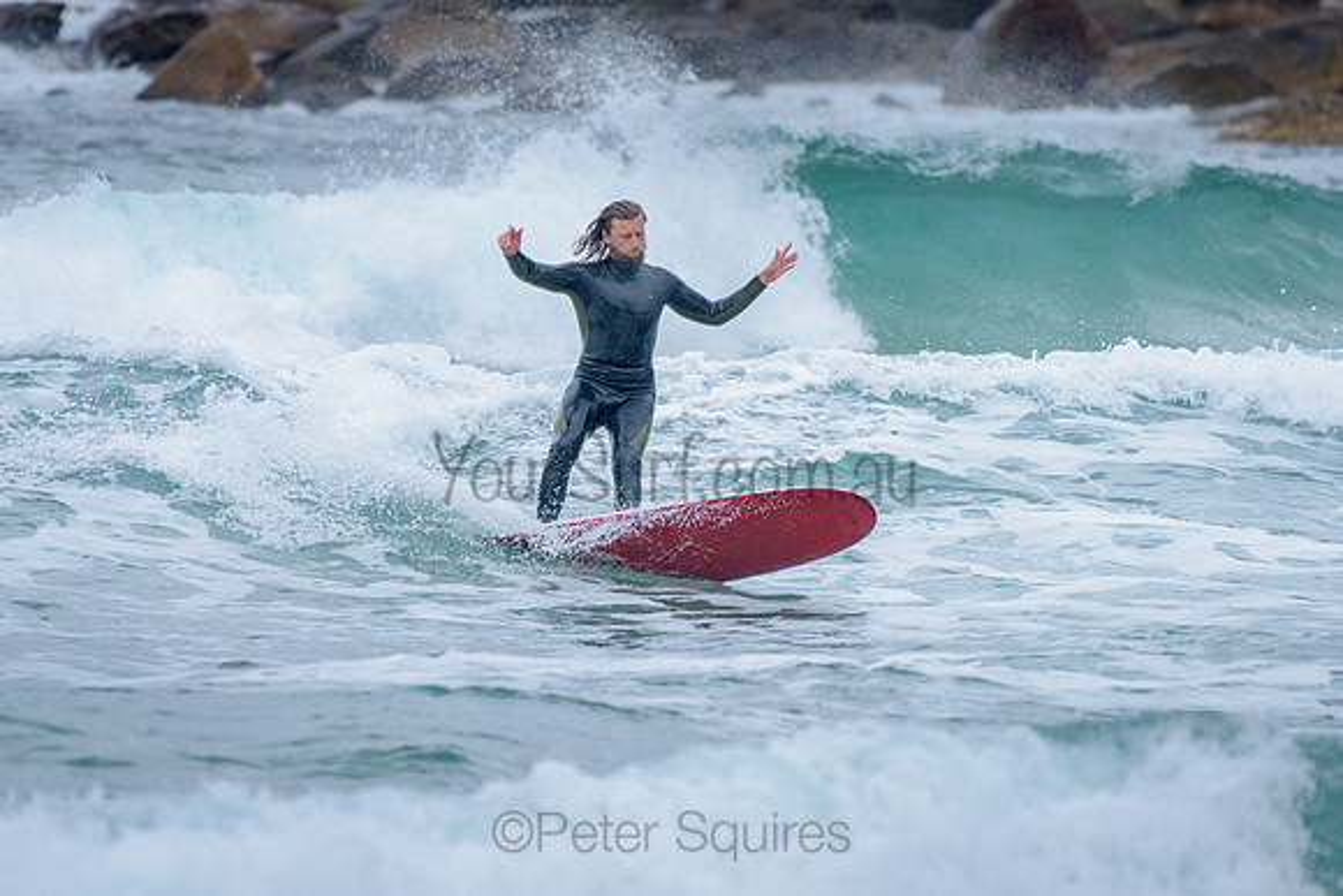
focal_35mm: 613
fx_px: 22881
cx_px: 581
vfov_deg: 2.2
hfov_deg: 3.4
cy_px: 374
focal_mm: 500
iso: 1400
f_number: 5.6
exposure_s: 1/2000
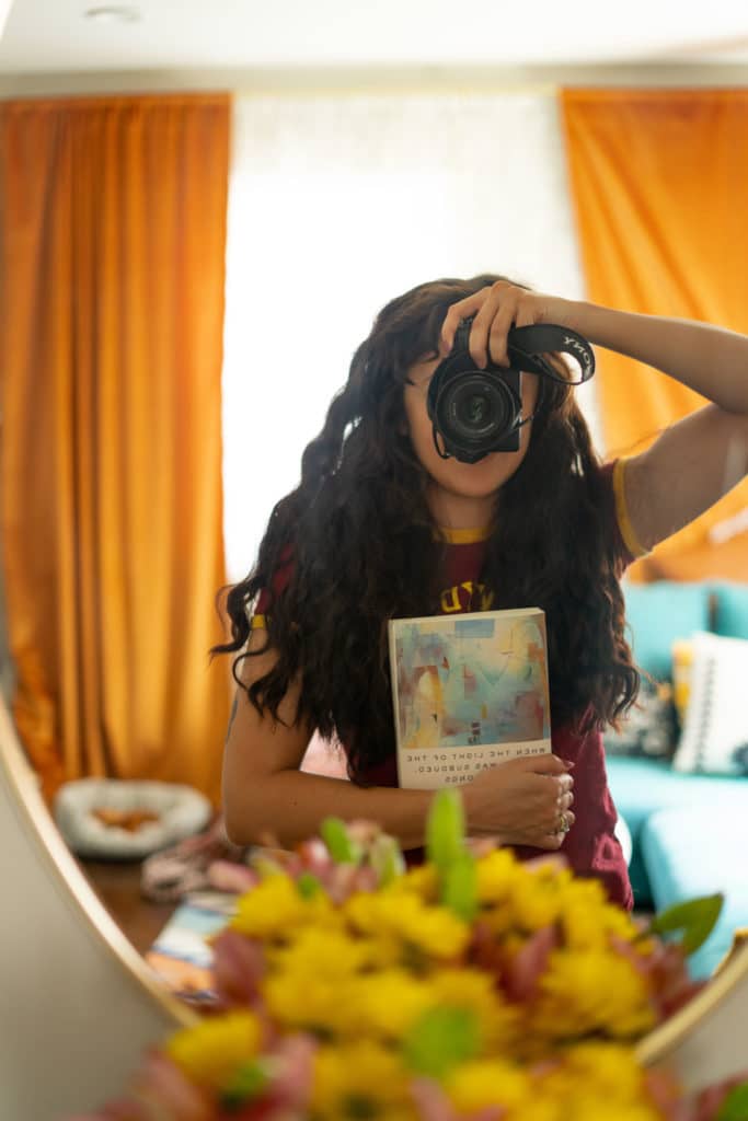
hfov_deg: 27.0
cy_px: 560
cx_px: 374
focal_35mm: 50
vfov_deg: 39.6
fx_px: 1558
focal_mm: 50
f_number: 1.8
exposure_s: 1/200
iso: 1000
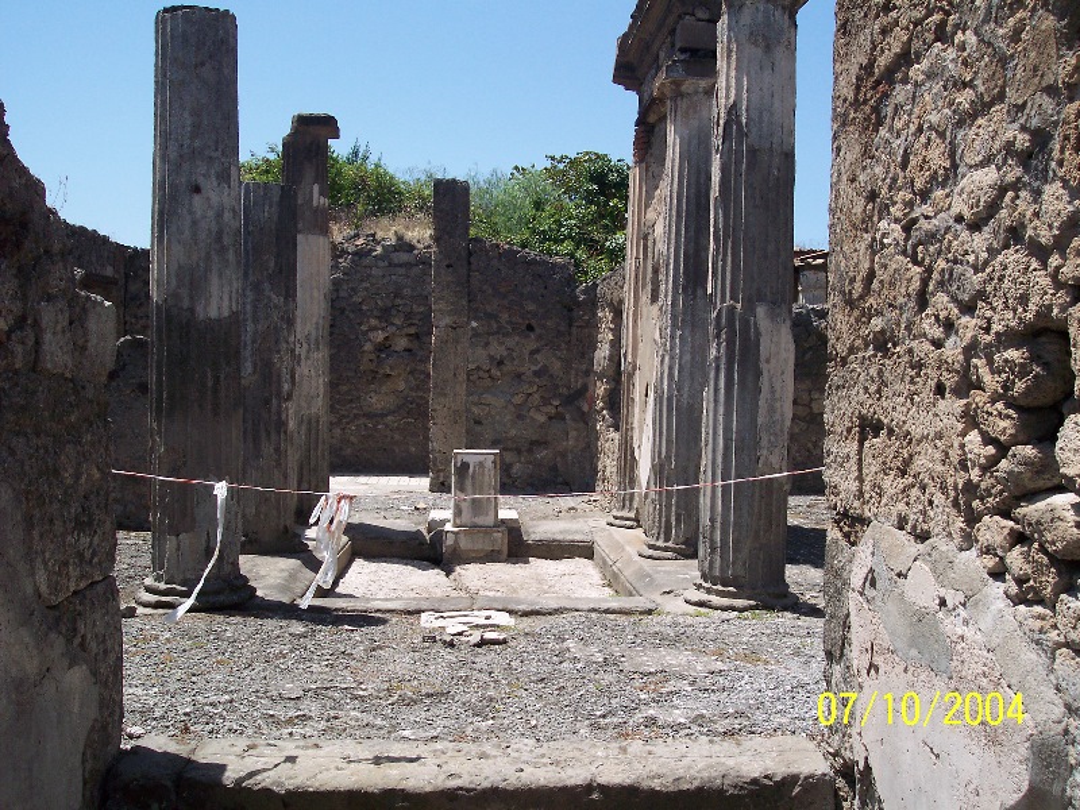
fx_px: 1186
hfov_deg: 49.0
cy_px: 405
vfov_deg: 37.7
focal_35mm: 38
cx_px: 540
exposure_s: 1/700
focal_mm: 8
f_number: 4.8
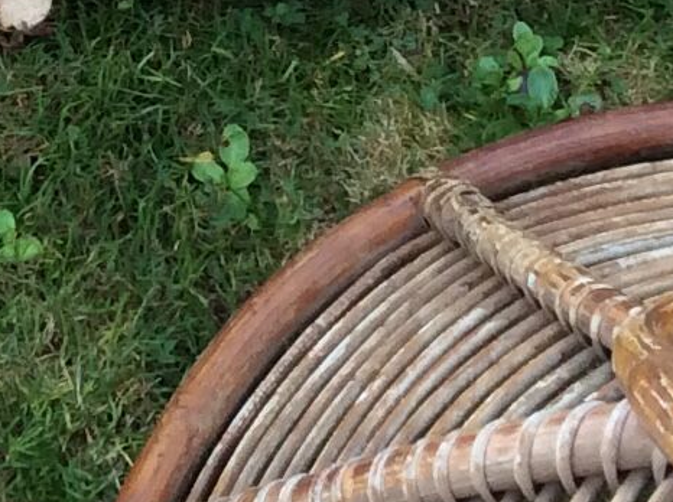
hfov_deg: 11.0
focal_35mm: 178
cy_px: -580
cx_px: -78
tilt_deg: -47.2
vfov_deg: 7.9
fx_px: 3455
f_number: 2.4
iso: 40
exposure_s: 1/50
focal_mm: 3.3
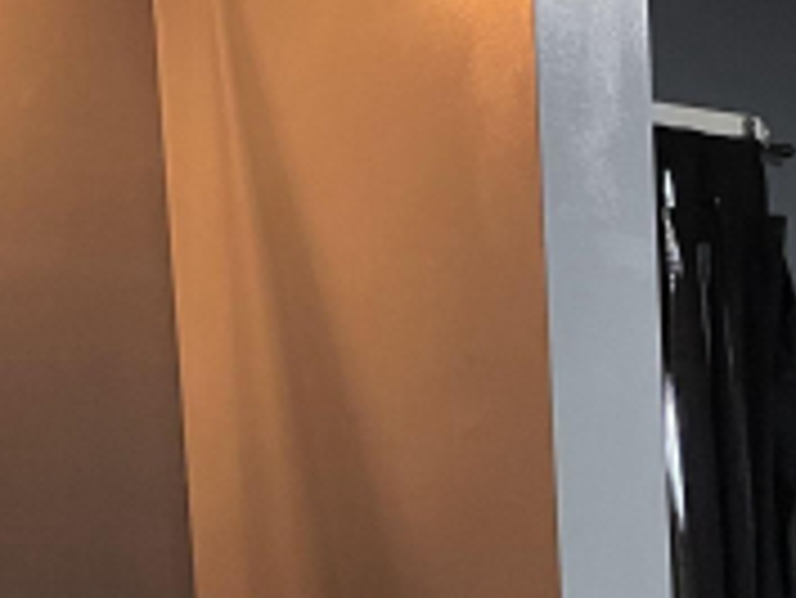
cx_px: 996
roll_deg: +1.6
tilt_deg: -5.4
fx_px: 2255
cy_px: 809
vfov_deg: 14.4
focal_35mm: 98
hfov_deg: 18.8
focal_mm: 4.2
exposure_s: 1/40
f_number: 1.6
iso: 640
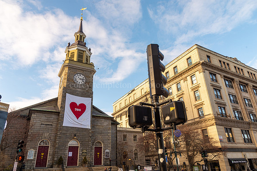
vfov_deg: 52.0
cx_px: 128
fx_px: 176
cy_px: 86
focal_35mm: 25
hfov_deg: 72.3
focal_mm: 24
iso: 125
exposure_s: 1/100
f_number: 9
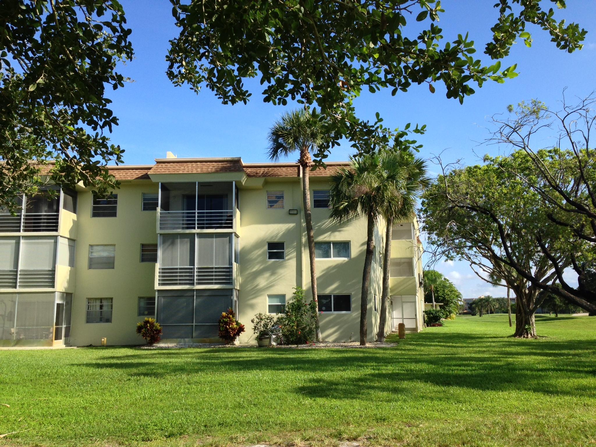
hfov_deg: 55.4
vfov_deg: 42.9
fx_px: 568
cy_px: 224
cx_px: 298
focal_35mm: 33
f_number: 2.4
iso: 50
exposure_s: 1/861
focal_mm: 4.12
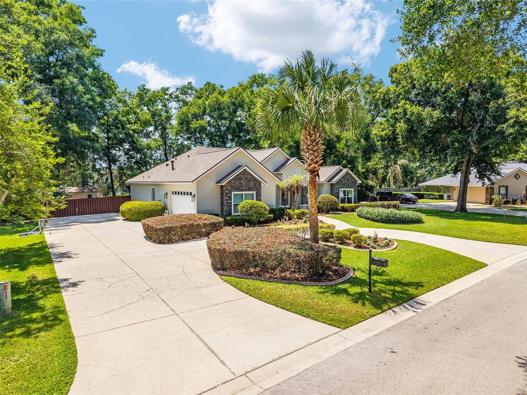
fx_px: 365
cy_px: 198
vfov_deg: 56.8
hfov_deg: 71.6
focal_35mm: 24
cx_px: 264
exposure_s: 1/3000
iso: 160
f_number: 1.8
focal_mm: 8.67
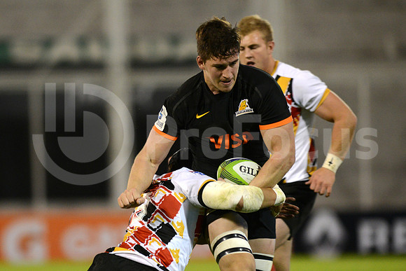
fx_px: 4738
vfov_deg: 3.3
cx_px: 203
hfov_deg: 4.9
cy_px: 136
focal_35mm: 420
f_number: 4
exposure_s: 1/500
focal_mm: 420
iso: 3200
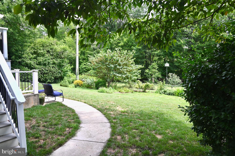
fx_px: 157
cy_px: 78
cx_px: 118
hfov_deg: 73.8
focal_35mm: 24
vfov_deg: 53.1
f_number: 9
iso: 200
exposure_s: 1/80
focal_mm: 24
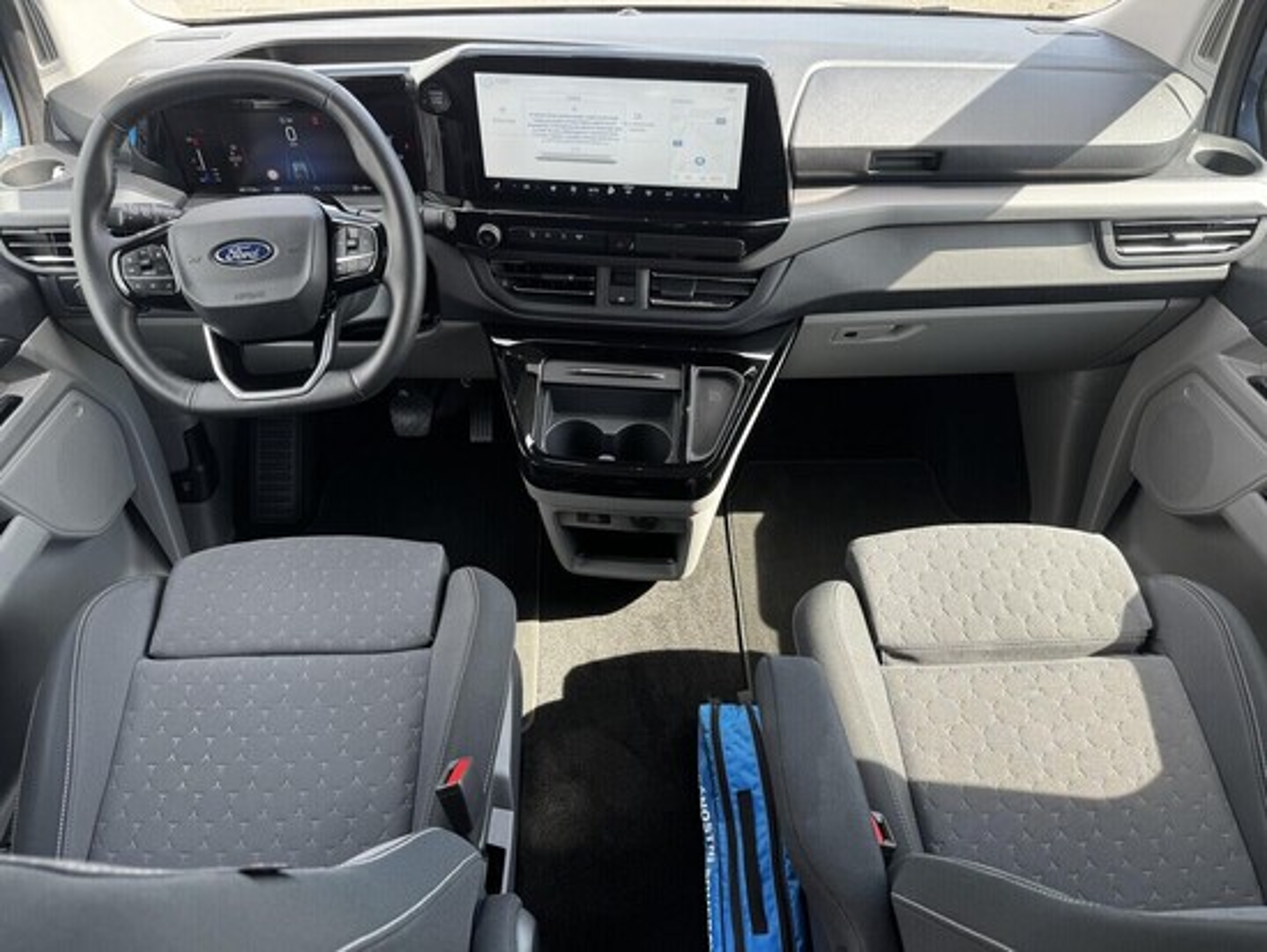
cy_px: 476
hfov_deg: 71.6
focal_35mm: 24
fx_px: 879
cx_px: 634
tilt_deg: -44.1
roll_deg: -1.2
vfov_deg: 56.9
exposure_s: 1/121
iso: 64
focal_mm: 6.76
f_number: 1.78
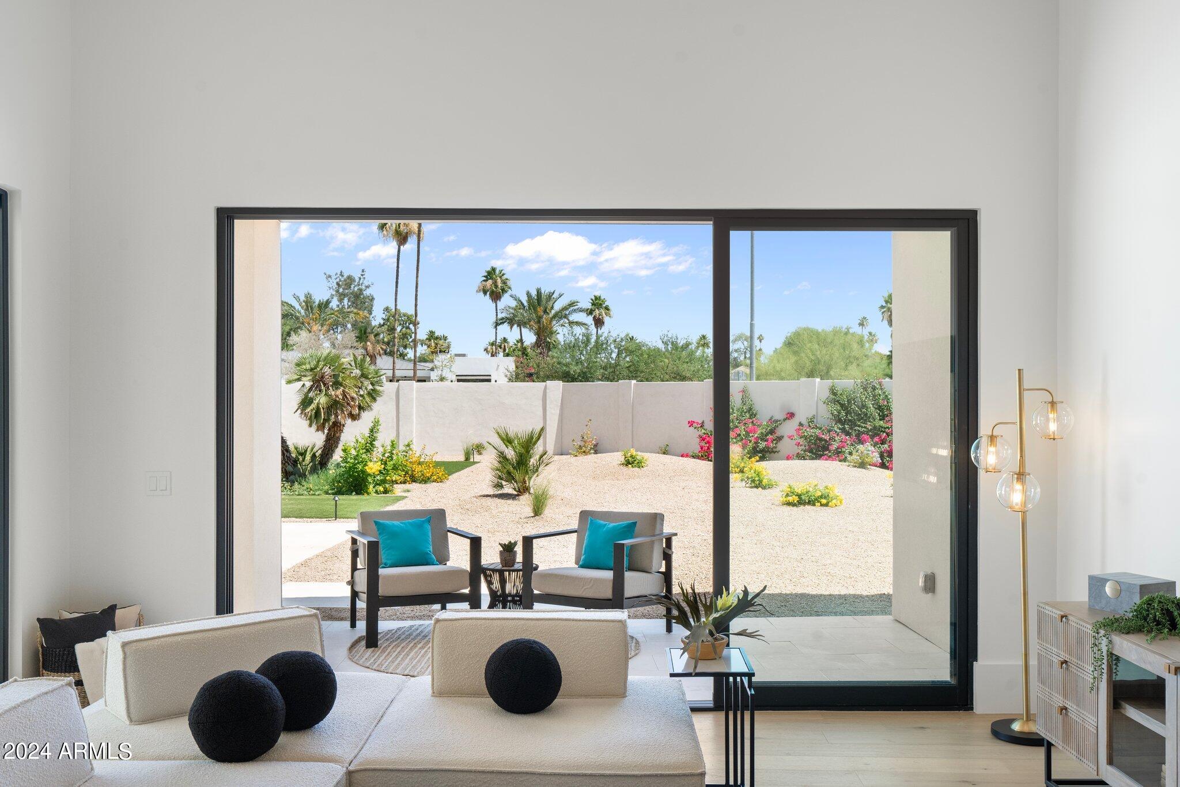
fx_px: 1114
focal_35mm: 34
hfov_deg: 55.8
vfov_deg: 38.9
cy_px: 394
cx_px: 590
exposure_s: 1/50
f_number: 8
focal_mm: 34
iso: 1000
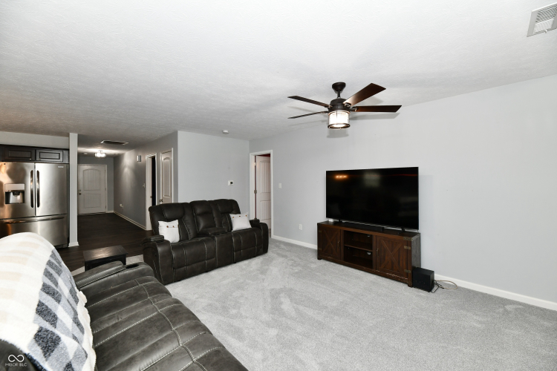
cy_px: 186
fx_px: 217
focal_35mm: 14
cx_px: 278
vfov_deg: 81.2
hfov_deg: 104.3
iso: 640
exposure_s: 1/60
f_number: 6.3
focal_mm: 14
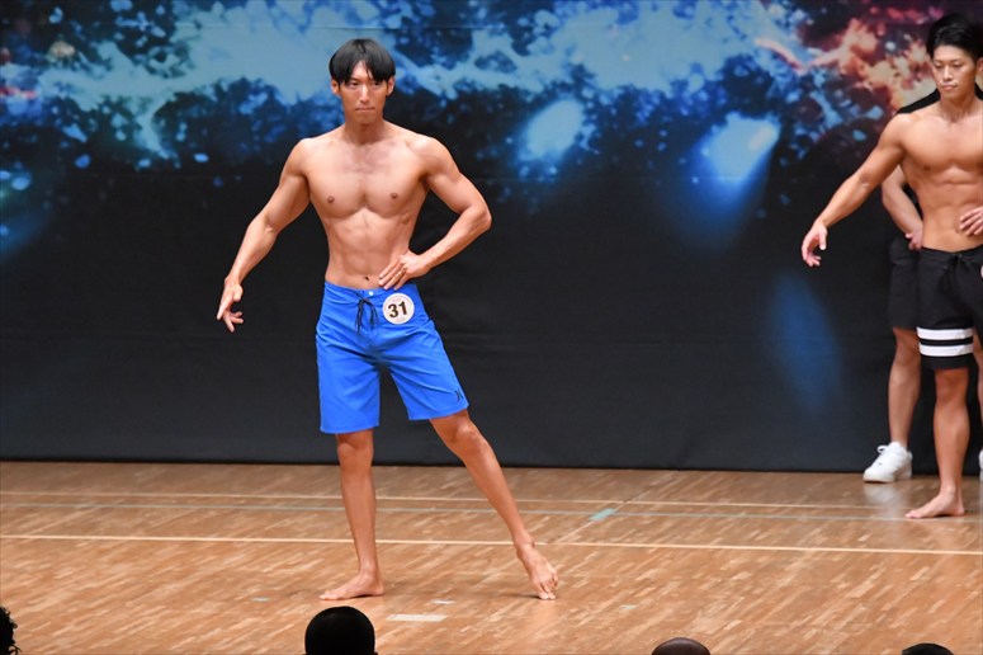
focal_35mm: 270
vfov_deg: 5.1
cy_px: 328
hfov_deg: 7.6
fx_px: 7369
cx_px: 492
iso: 8000
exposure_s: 1/400
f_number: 5.6
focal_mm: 180
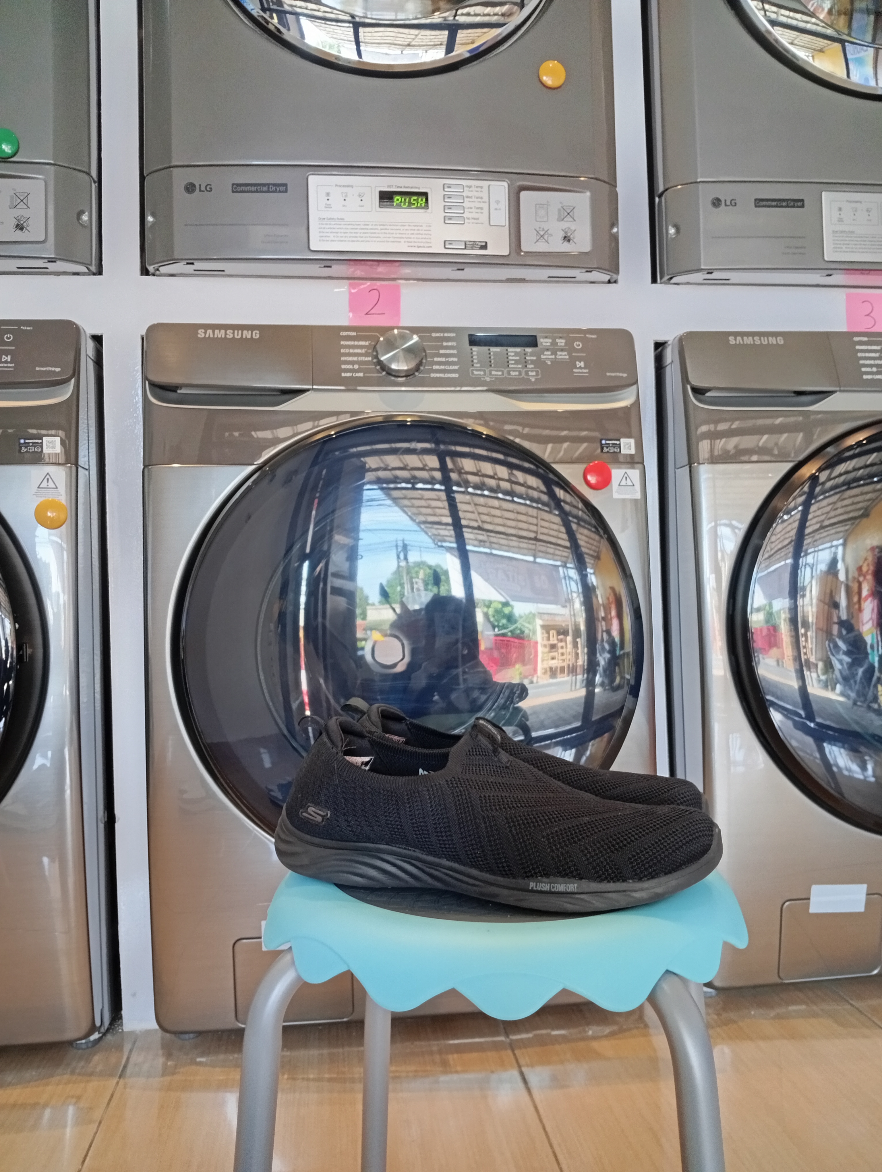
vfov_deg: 65.2
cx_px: 441
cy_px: 586
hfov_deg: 51.5
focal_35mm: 27
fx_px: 915
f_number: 1.8
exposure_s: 1/20
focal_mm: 3.98
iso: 619
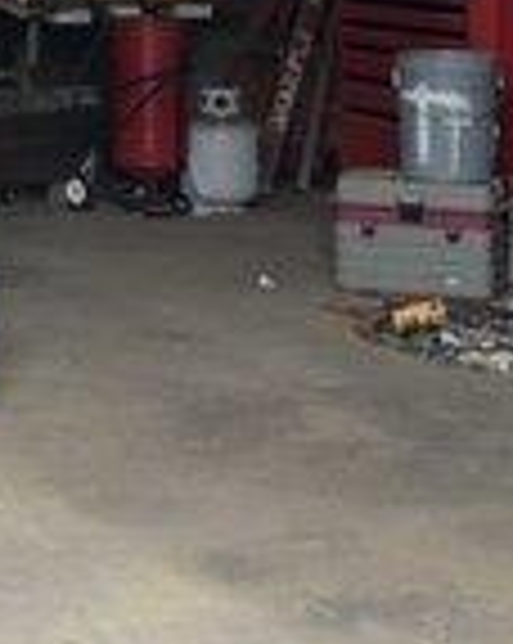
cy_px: -140
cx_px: -270
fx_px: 2415
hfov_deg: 11.6
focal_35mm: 127
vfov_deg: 14.7
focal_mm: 4.15
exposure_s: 1/30
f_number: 2.2
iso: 40
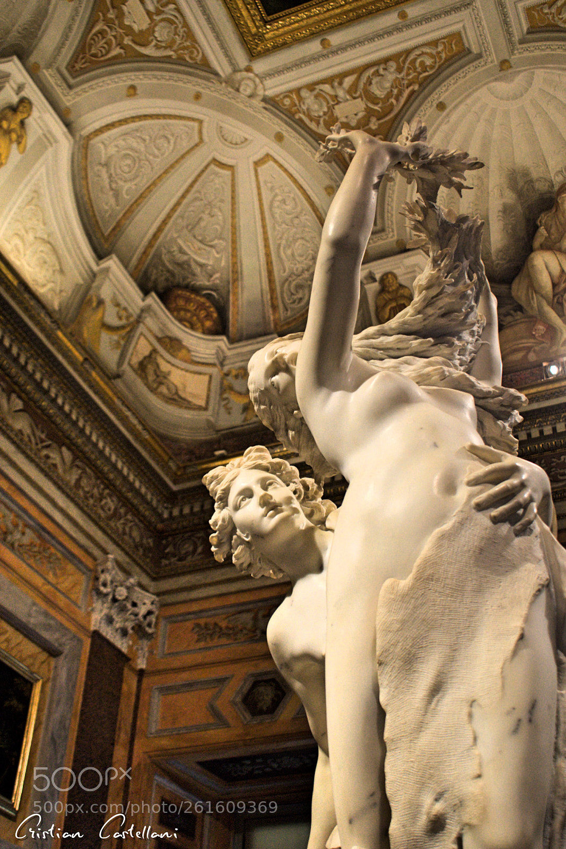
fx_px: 1026
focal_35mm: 44
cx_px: 283
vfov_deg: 45.0
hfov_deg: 30.9
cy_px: 424
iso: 1600
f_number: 4.2
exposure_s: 1/100
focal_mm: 29
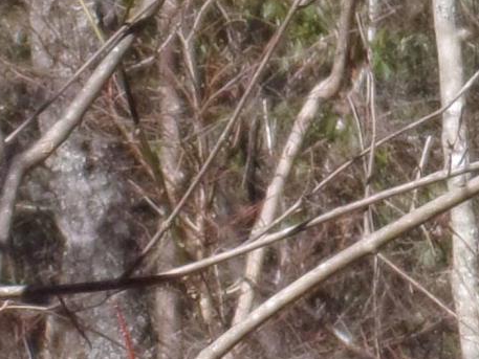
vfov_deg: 2.5
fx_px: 8180
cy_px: 19
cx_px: 1455
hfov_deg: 3.3
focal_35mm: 591
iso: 80
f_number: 5
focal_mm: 16.2
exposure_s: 1/320
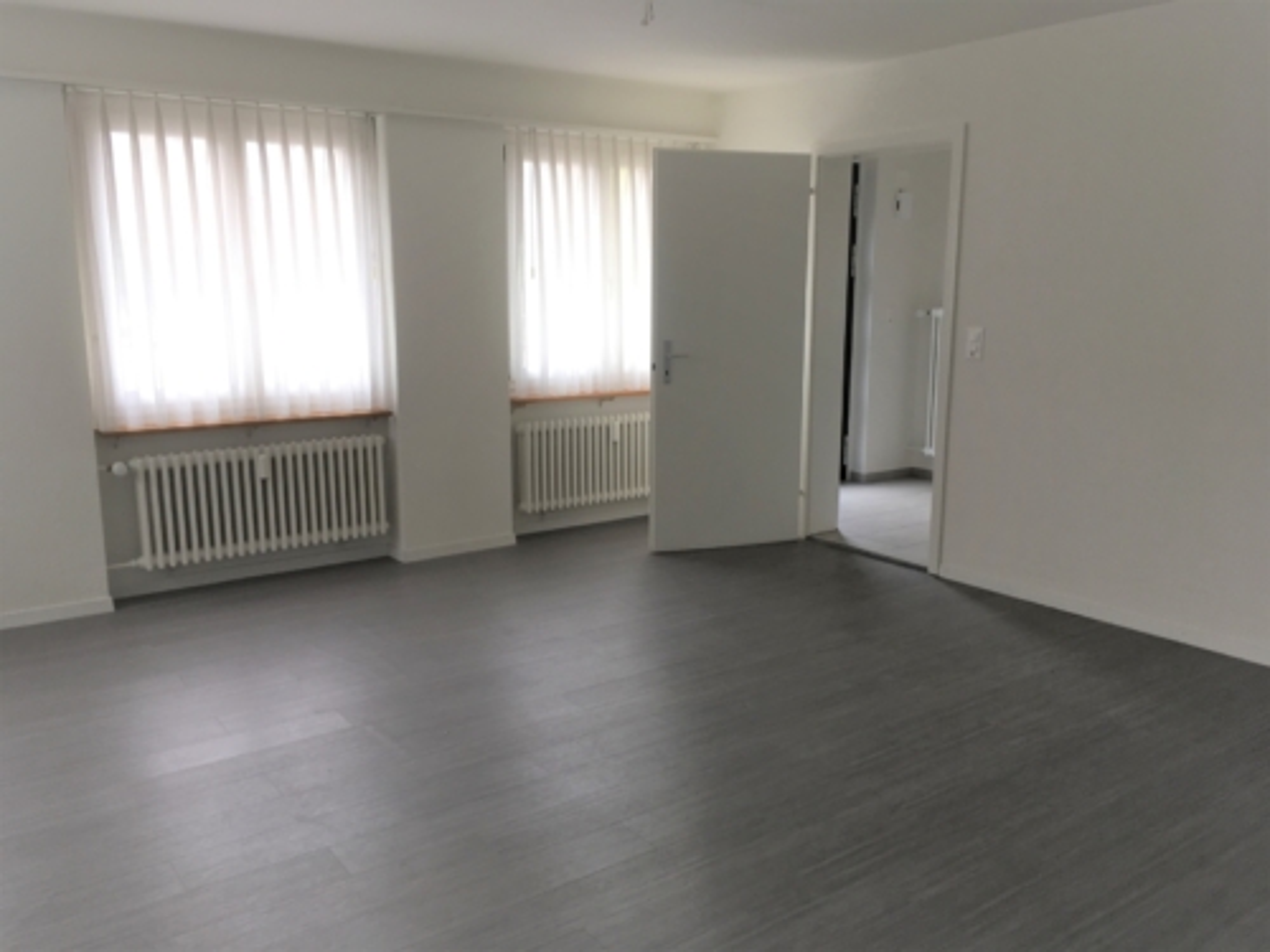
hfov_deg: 61.7
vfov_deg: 48.2
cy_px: 476
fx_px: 1064
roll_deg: +0.0
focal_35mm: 29
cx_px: 635
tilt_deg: -10.1
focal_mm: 4.15
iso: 32
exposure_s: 1/50
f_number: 2.2
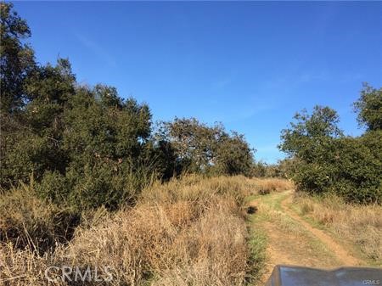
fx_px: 320
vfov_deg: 48.2
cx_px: 191
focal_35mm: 29
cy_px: 143
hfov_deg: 61.7
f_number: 2.2
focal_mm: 4.15
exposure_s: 1/1244
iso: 32
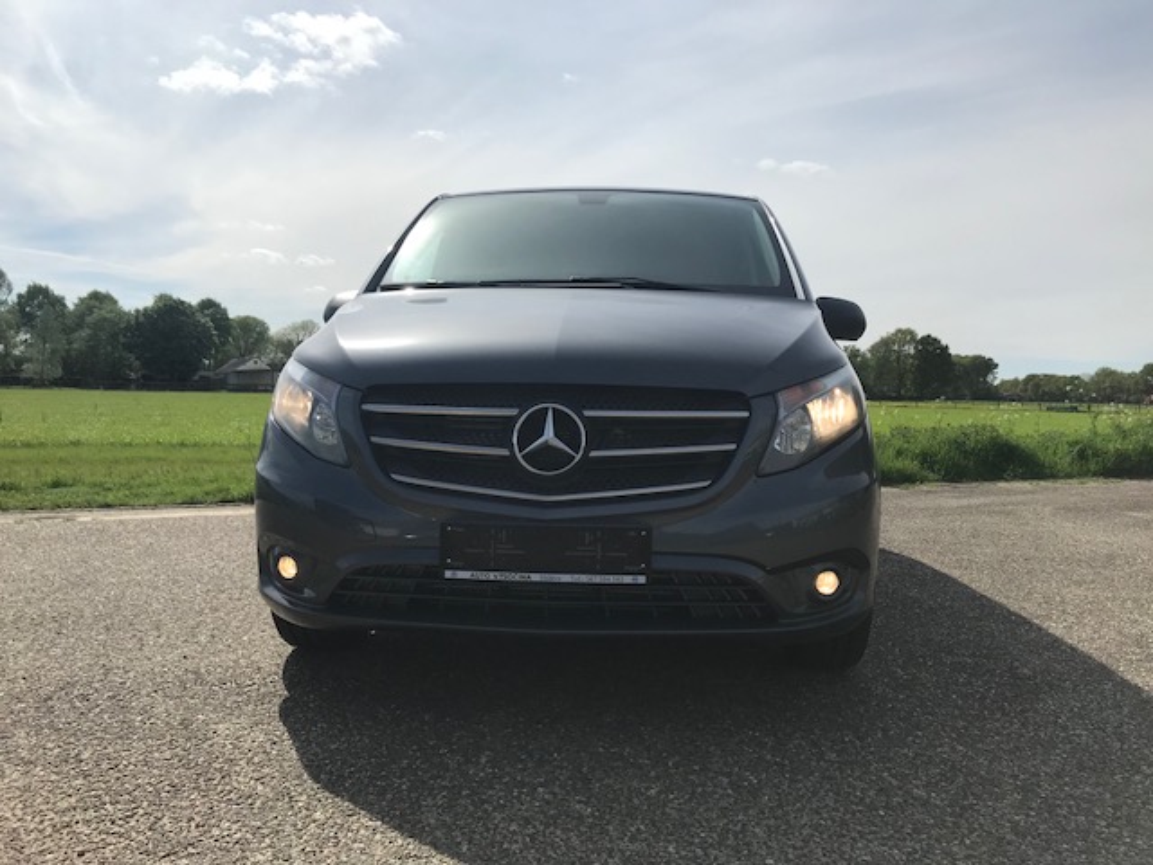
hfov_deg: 63.4
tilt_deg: -2.6
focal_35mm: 28
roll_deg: -0.9
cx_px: 576
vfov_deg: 49.7
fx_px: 933
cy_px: 432
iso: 20
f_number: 1.8
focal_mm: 3.99
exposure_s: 1/5051
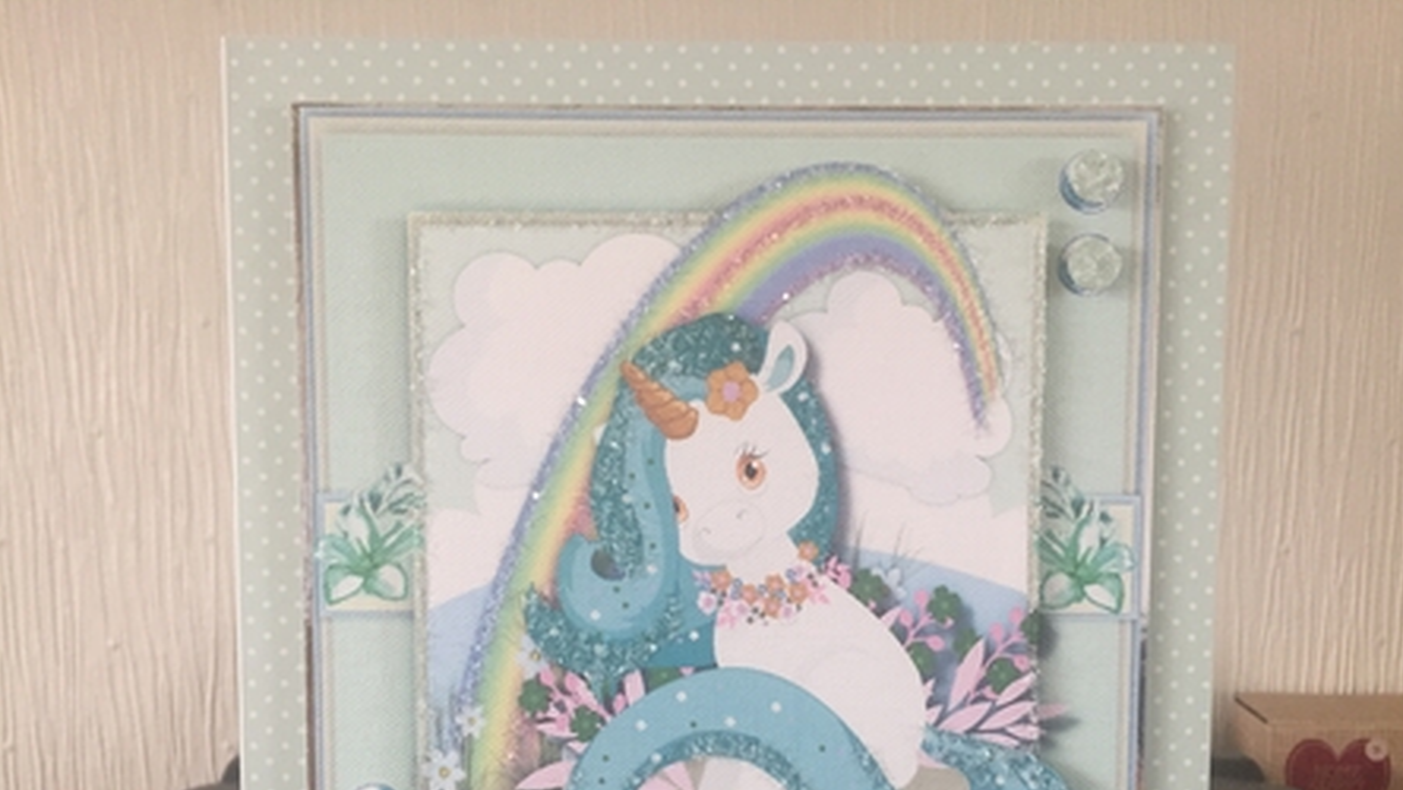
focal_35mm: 32
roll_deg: -0.1
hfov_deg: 61.0
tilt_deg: -7.9
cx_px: 708
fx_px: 1191
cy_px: 529
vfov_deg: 36.3
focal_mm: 4.15
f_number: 2.2
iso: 160
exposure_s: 1/33
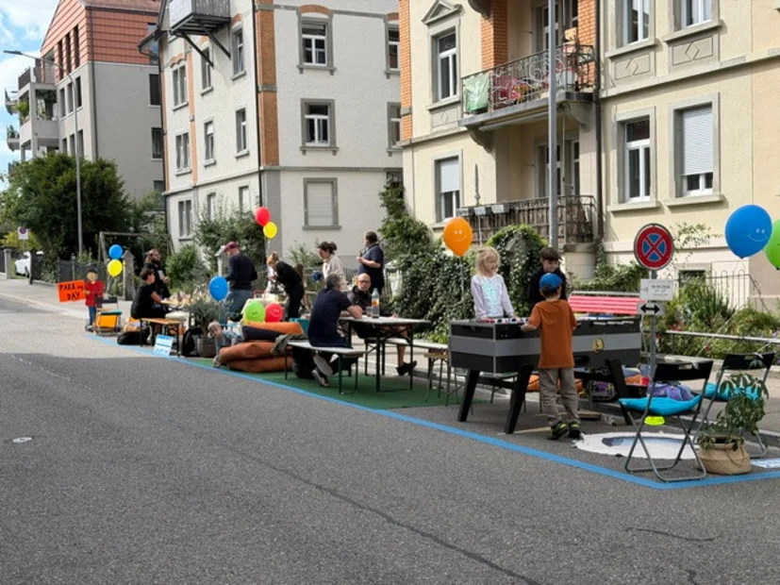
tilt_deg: -1.9
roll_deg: +2.4
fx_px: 1081
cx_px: 390
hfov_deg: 39.7
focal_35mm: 48
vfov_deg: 30.3
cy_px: 292
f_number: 1.78
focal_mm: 6.76
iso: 64
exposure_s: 1/1931
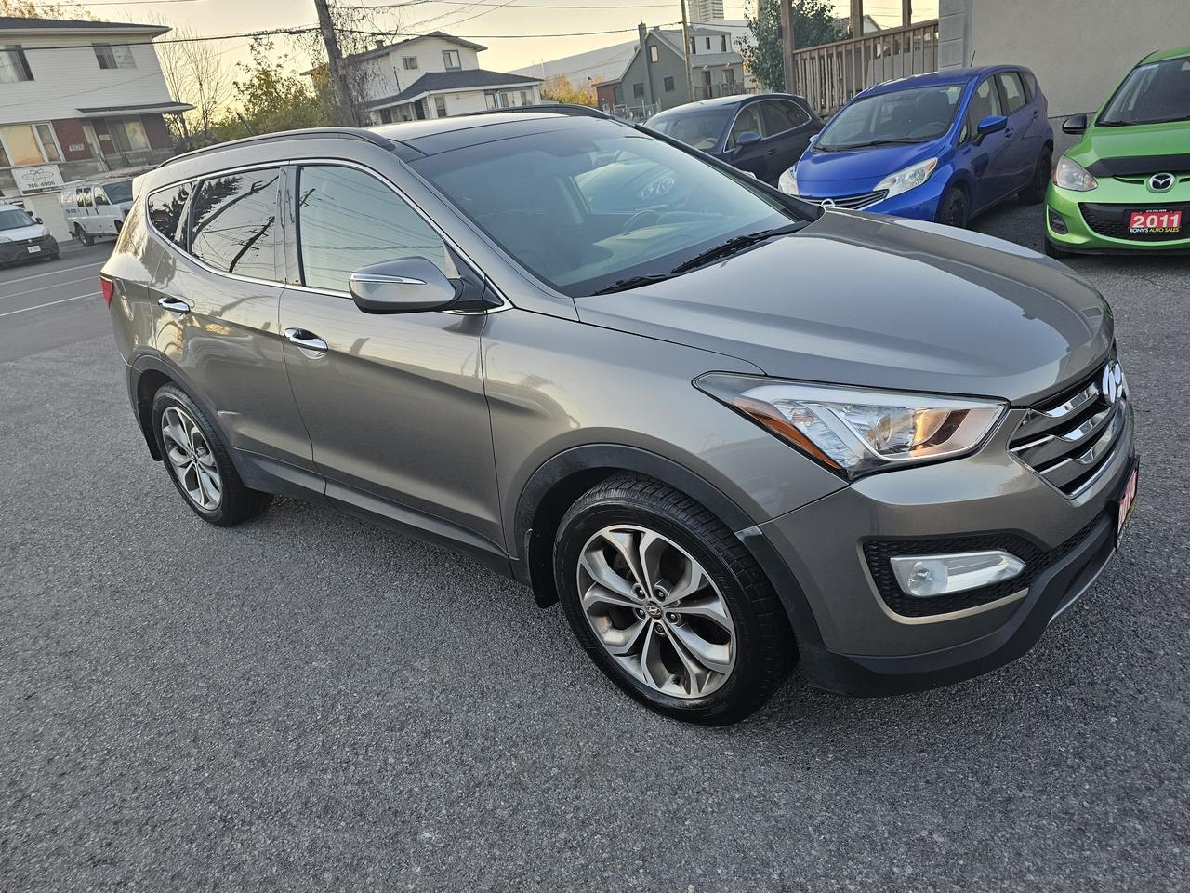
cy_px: 446
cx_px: 595
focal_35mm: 23
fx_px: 791
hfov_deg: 73.9
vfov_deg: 58.9
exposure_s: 1/120
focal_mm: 6.3
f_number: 1.7
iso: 32
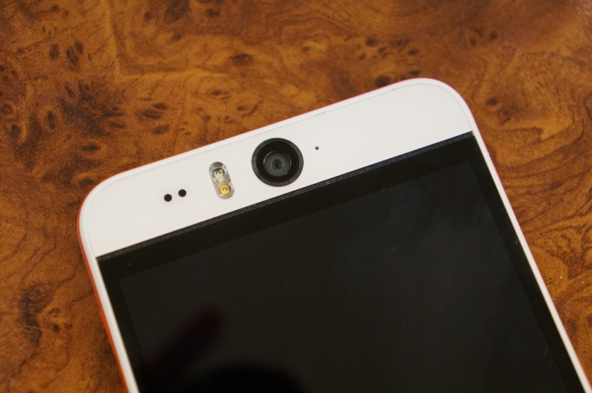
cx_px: 296
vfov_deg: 21.5
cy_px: 196
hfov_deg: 31.9
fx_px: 1035
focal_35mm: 63
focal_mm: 42
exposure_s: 1/160
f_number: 4.5
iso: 1600
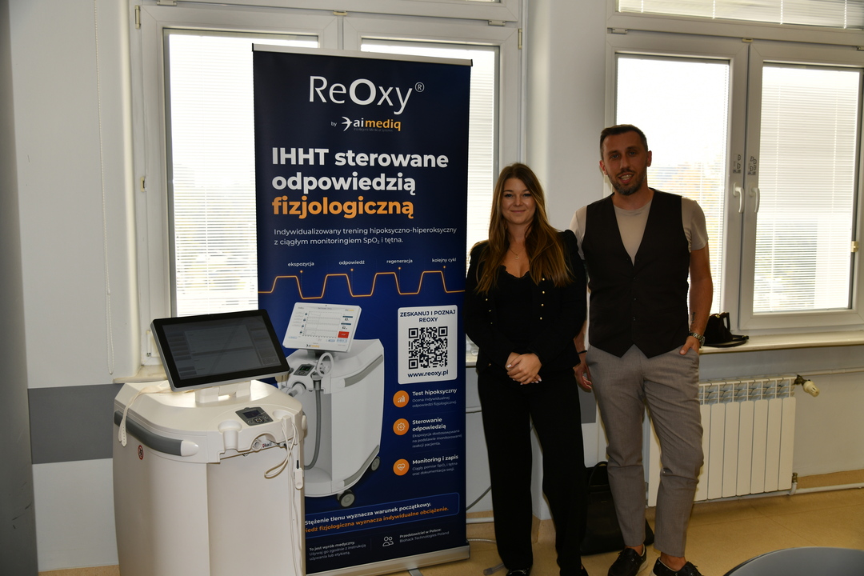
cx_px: 432
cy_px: 288
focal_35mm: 32
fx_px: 768
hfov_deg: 58.7
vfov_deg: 41.1
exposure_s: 1/100
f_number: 5
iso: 100
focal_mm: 32
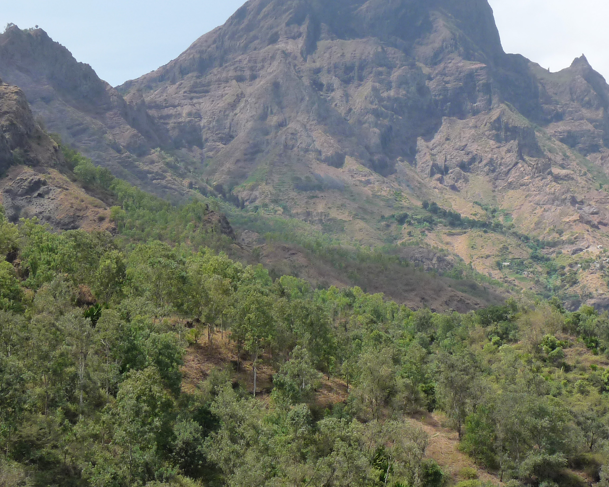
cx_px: 417
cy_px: 177
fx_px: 1460
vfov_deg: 18.9
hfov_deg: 23.4
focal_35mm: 81
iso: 160
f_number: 5.6
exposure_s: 1/400
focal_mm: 9.2
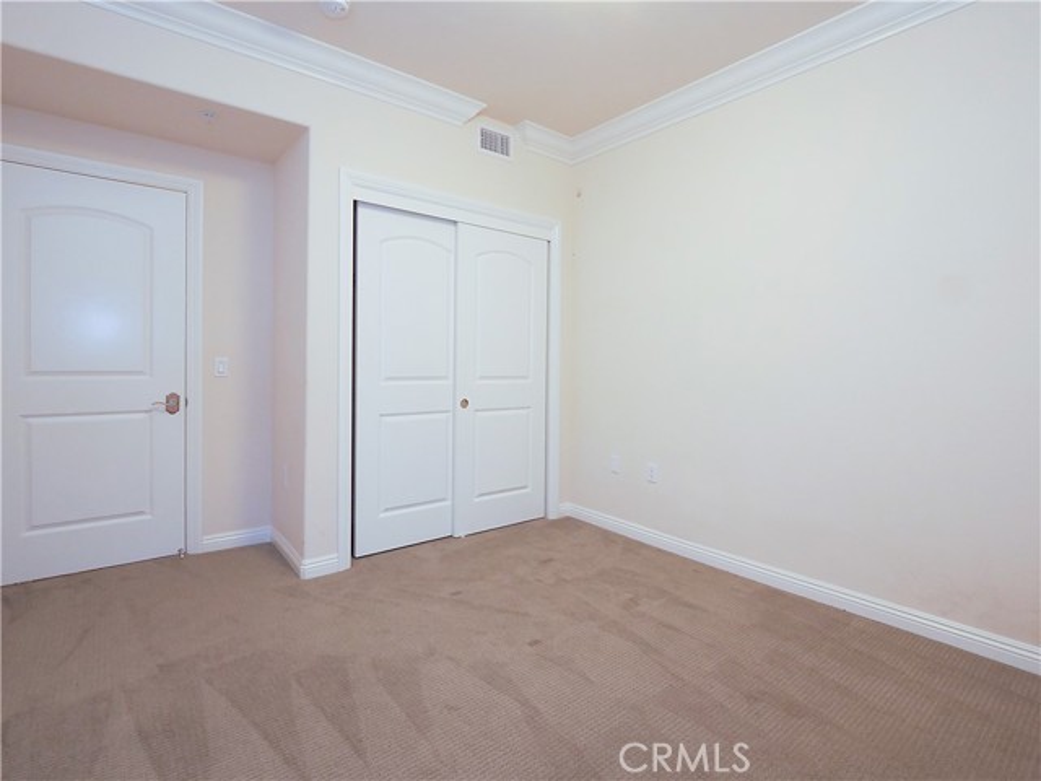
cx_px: 520
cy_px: 390
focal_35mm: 16
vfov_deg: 78.1
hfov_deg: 94.5
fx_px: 481
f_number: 9
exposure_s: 1/10
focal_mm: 8
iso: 1600
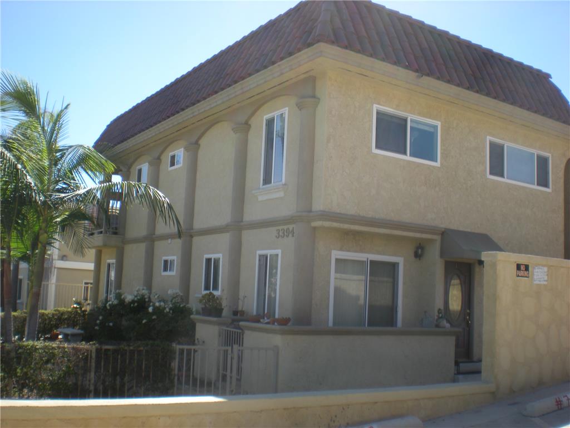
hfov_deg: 49.0
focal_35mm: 38
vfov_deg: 37.7
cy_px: 214
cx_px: 285
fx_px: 626
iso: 64
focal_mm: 6.3
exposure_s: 1/248
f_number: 4.6
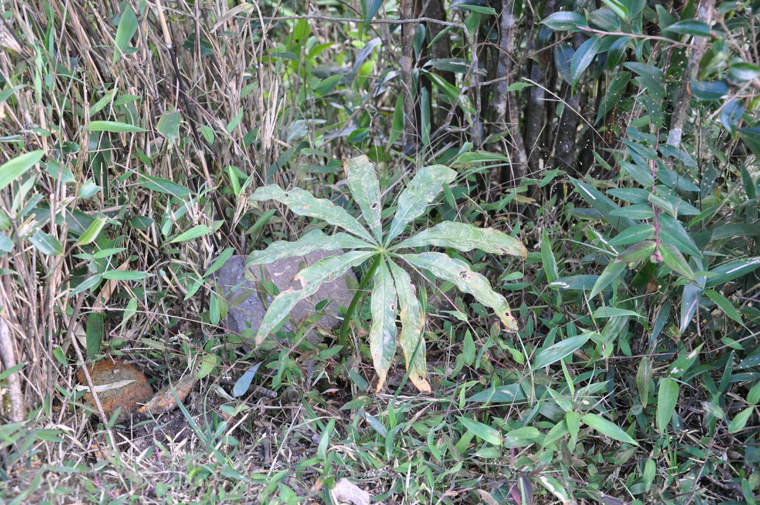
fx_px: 949
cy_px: 252
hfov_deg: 43.7
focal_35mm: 45
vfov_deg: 29.8
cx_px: 380
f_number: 5.6
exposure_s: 1/30
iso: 250
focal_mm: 30
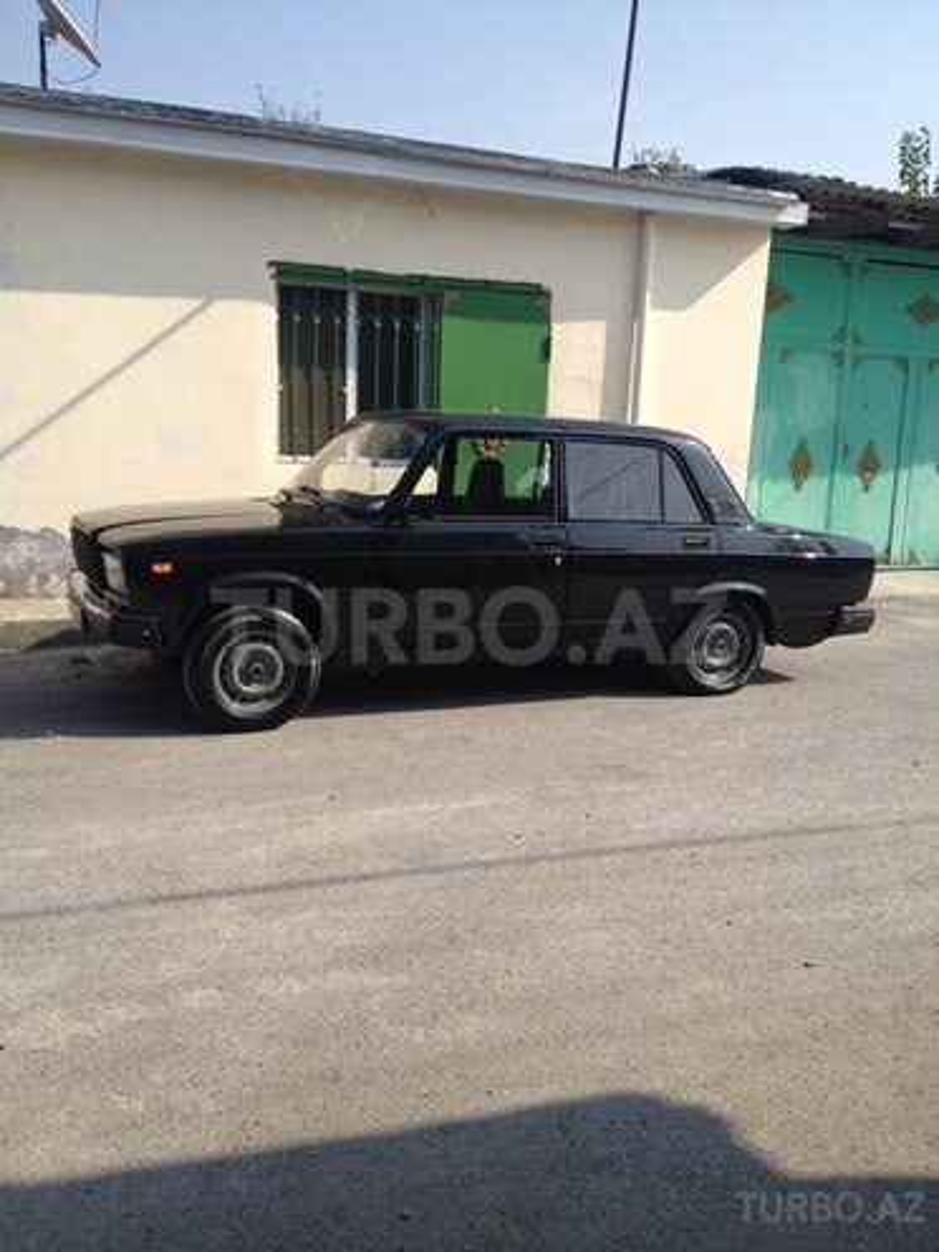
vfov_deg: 52.6
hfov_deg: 40.7
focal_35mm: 35
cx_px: 470
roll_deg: -0.6
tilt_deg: -15.7
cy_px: 626
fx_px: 1266
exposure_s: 1/1534
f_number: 2.4
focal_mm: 4.28
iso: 50
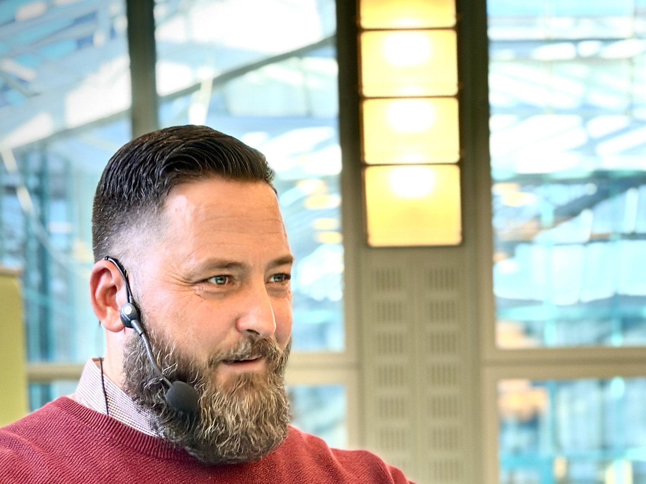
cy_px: 545
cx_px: 566
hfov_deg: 17.5
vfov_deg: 13.1
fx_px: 2071
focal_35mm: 111
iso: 80
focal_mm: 6.86
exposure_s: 1/60
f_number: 1.78
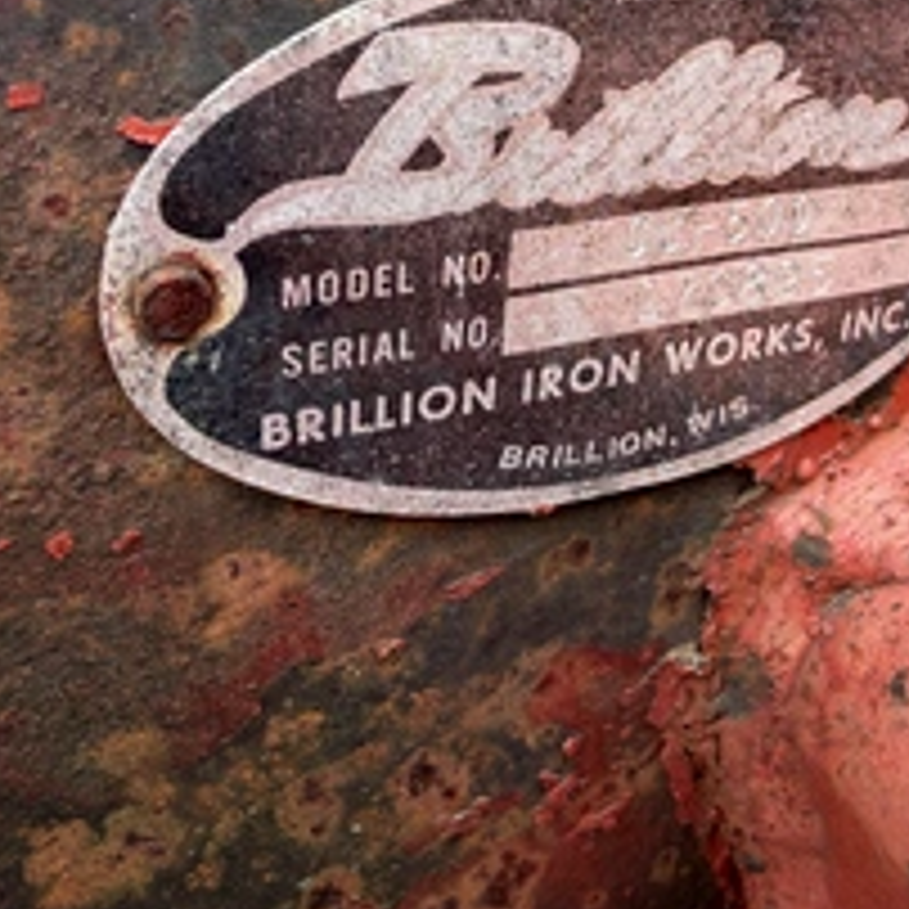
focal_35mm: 42
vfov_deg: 39.1
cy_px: 243
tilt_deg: -34.8
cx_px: 657
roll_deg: +19.1
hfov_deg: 39.2
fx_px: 1248
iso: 40
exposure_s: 1/134
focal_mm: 2.22
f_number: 2.2
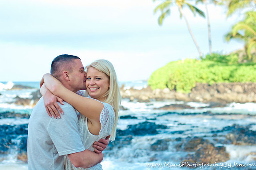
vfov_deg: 18.1
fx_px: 533
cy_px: 85
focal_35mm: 75
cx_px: 128
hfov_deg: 27.0
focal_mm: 50
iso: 200
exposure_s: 1/160
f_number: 3.2
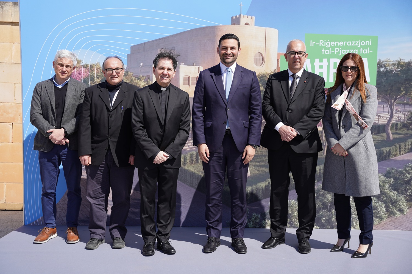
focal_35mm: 45
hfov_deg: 44.0
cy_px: 137
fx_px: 510
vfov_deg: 30.1
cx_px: 206
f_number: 4
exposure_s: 1/1000
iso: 100
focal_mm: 44.6
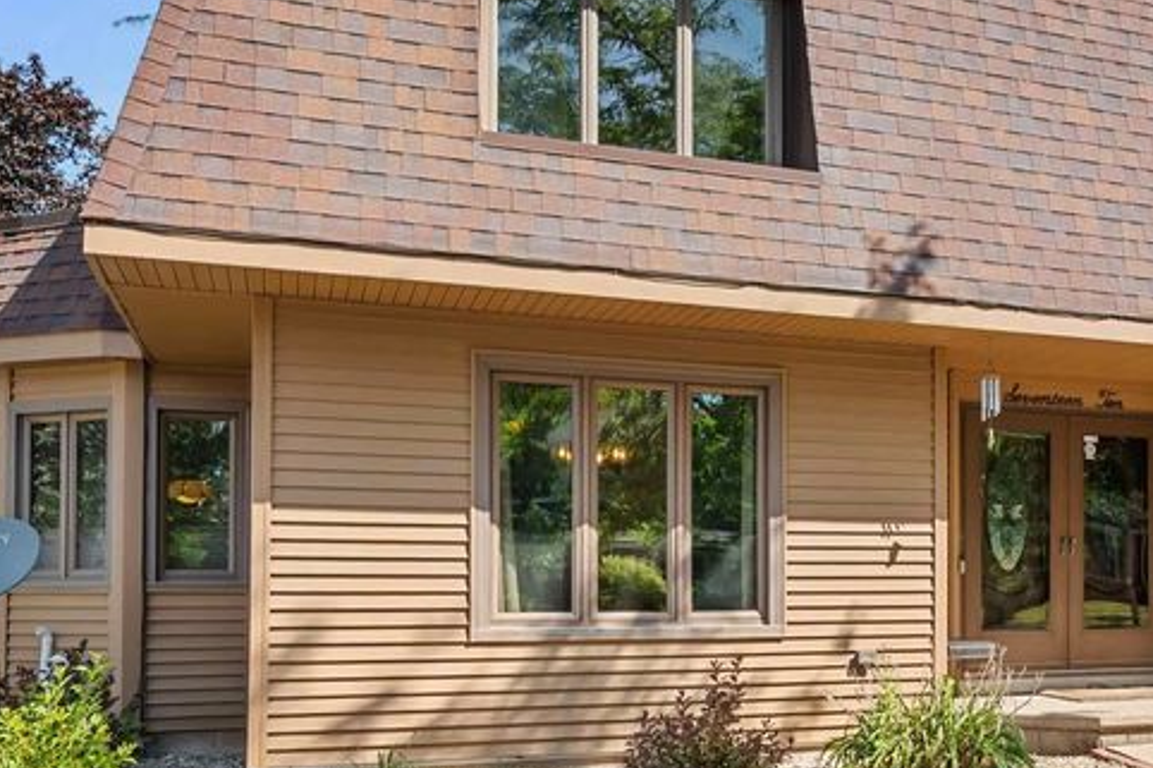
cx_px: 1084
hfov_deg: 48.5
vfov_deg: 38.8
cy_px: 358
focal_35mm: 34
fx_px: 1089
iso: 200
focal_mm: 16
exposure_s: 1/30
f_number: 8
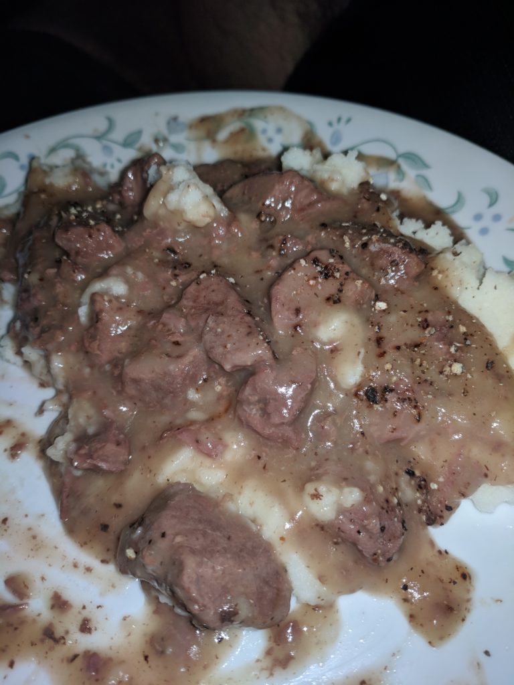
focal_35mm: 26
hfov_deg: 53.1
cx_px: 257
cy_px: 342
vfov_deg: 67.3
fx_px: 515
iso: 130
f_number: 2
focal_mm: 4.67
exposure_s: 1/125
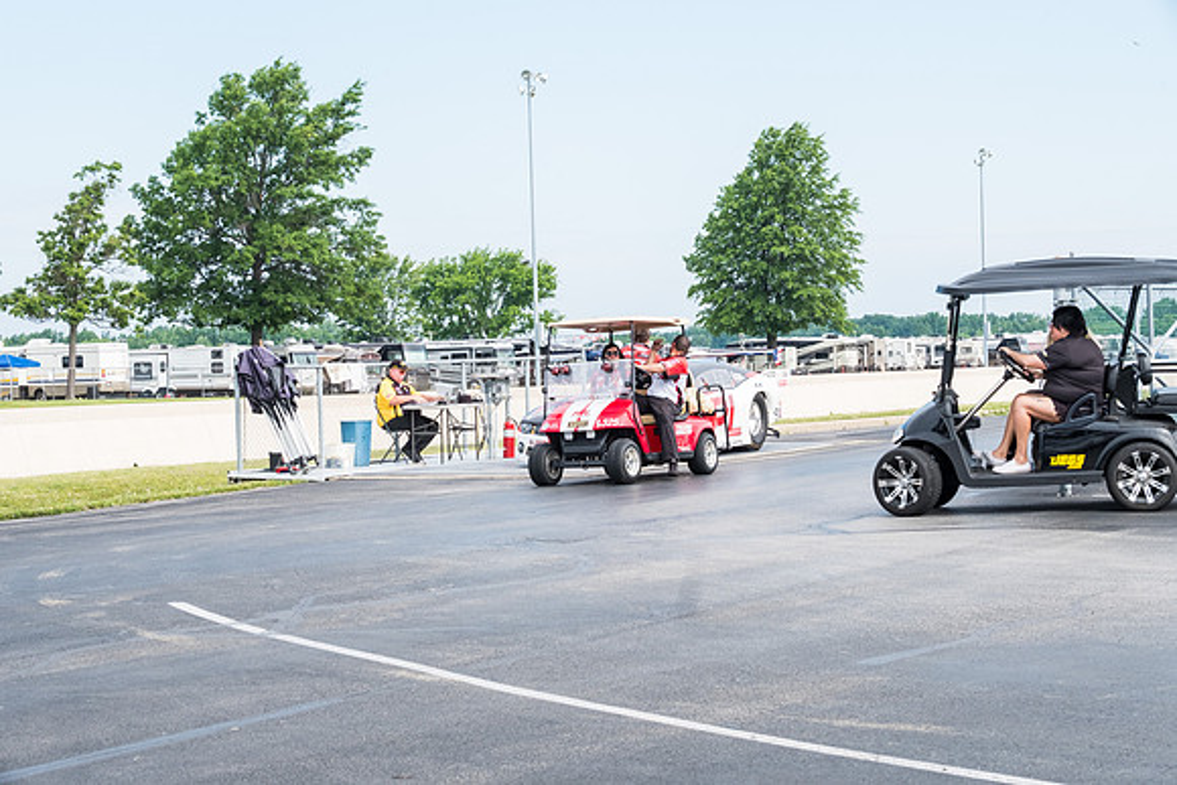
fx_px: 2649
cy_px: 392
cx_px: 588
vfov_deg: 16.9
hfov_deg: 25.1
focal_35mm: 81
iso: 400
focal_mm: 54.1
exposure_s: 1/200
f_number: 9
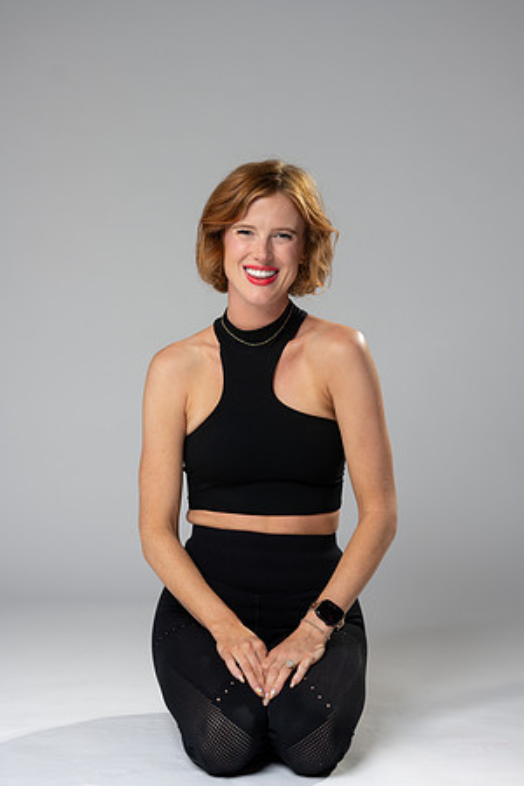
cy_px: 393
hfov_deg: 16.1
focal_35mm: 85
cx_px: 262
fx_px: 1856
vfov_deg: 23.9
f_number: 3.2
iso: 200
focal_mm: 85
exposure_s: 1/125
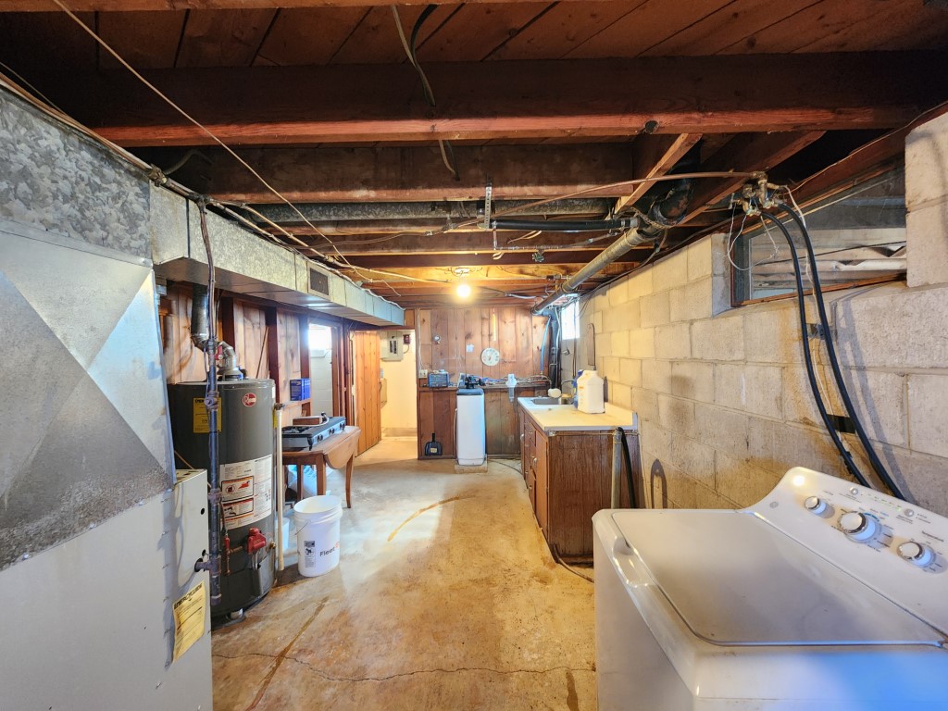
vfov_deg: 89.9
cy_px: 356
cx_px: 474
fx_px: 356
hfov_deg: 106.2
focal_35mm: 13
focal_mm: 2.2
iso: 640
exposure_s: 1/24
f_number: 2.2
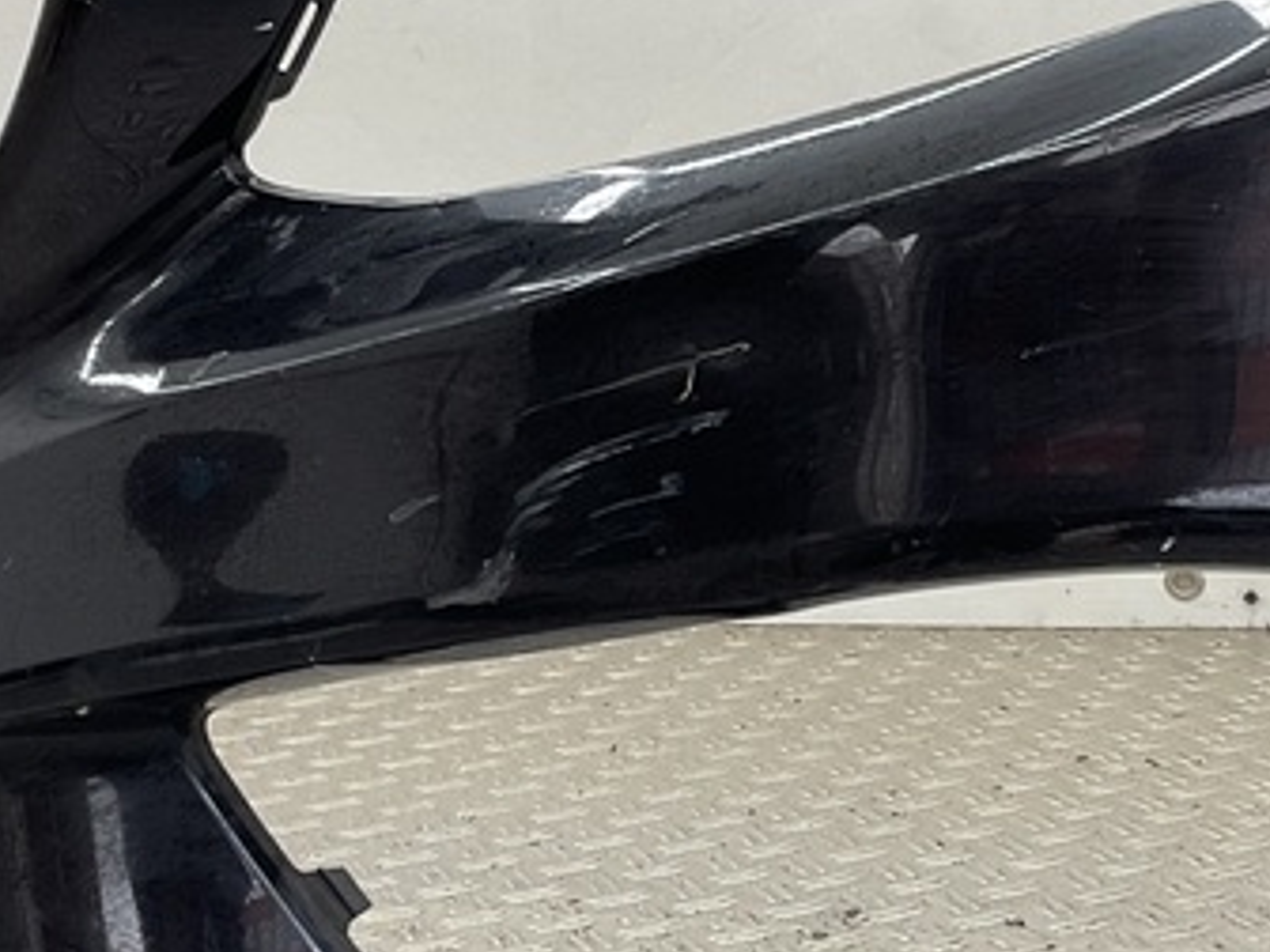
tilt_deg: -12.0
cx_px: 661
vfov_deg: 17.0
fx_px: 3192
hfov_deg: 22.5
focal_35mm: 87
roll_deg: +3.2
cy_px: 529
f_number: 1.8
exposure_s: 1/120
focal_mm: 3
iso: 32
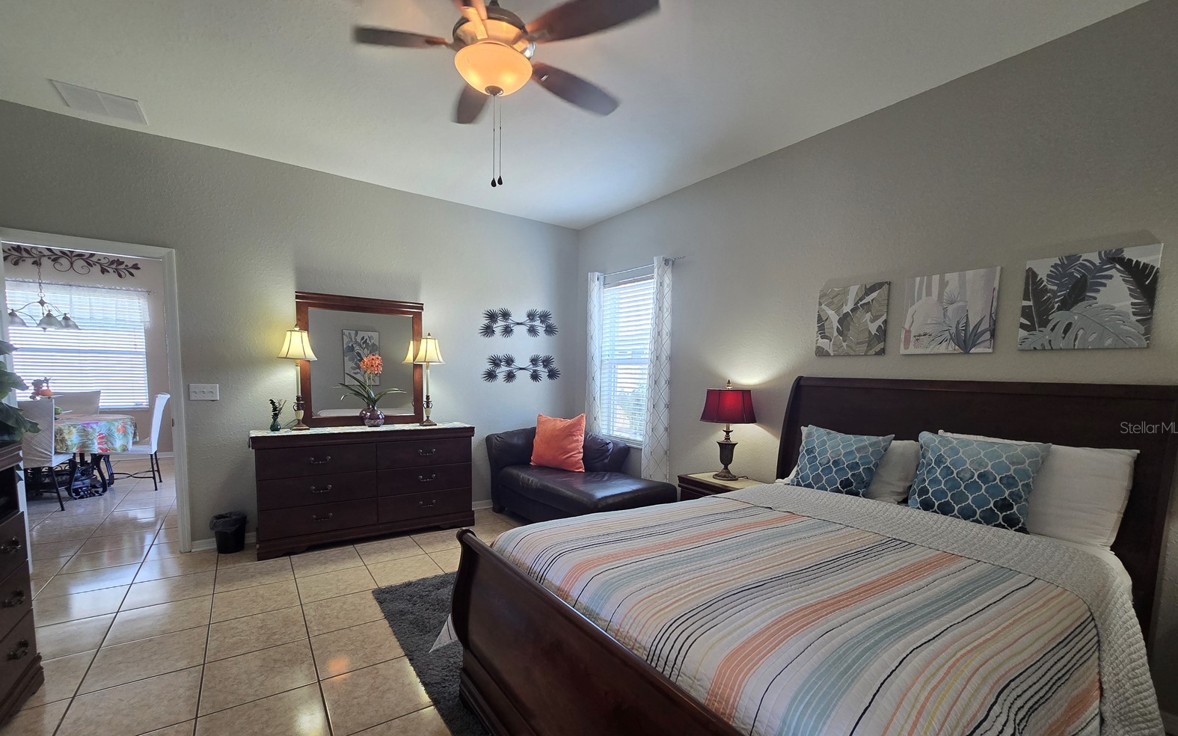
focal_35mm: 14
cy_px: 427
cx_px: 592
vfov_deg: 78.0
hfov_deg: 105.3
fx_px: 449
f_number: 2.2
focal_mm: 2.2
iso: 160
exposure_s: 1/60
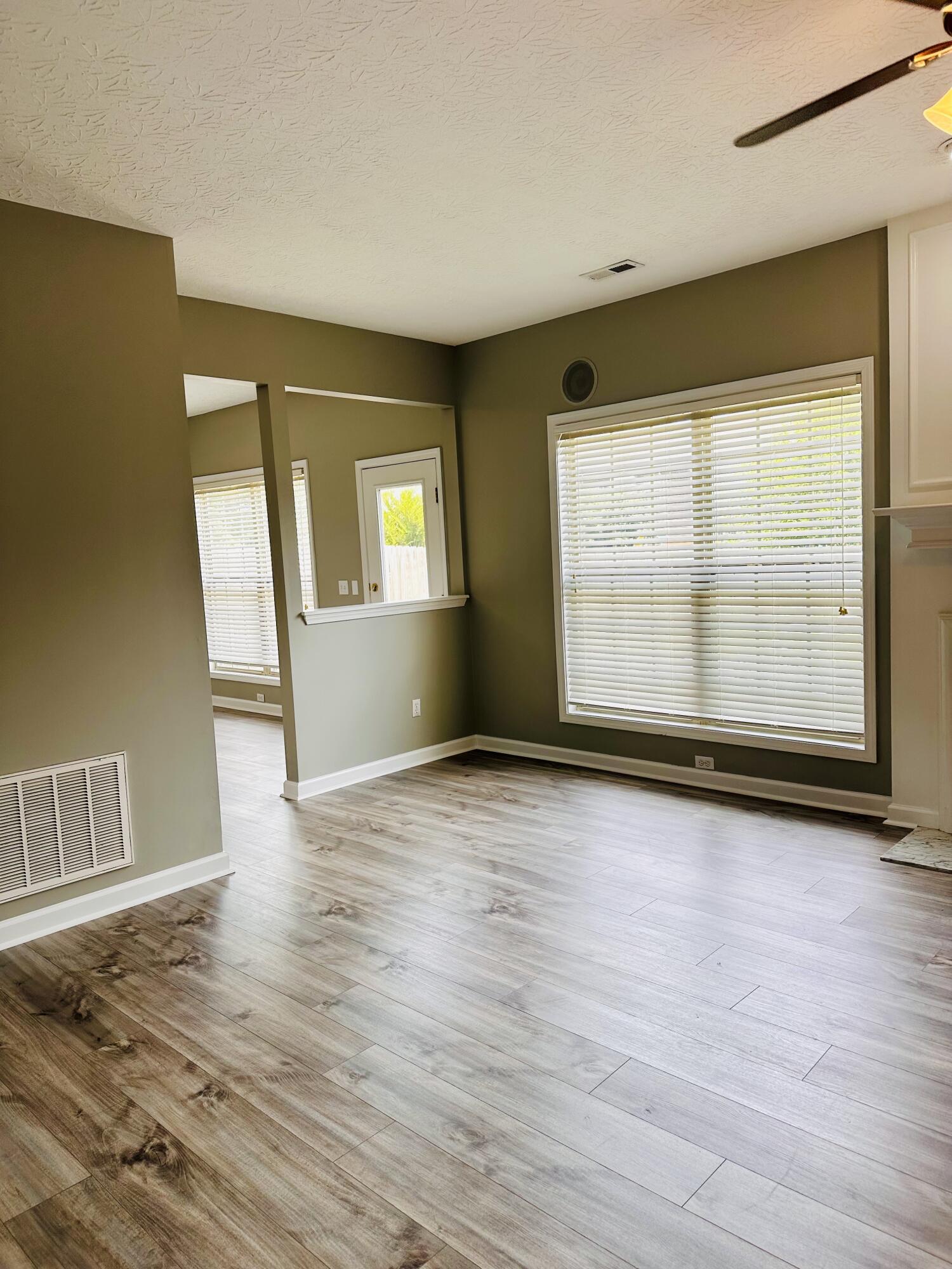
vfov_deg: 71.6
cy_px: 634
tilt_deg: -4.6
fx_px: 880
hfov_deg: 56.8
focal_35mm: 24
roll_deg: +2.7
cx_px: 476
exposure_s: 1/296
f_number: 1.78
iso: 80
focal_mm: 6.86
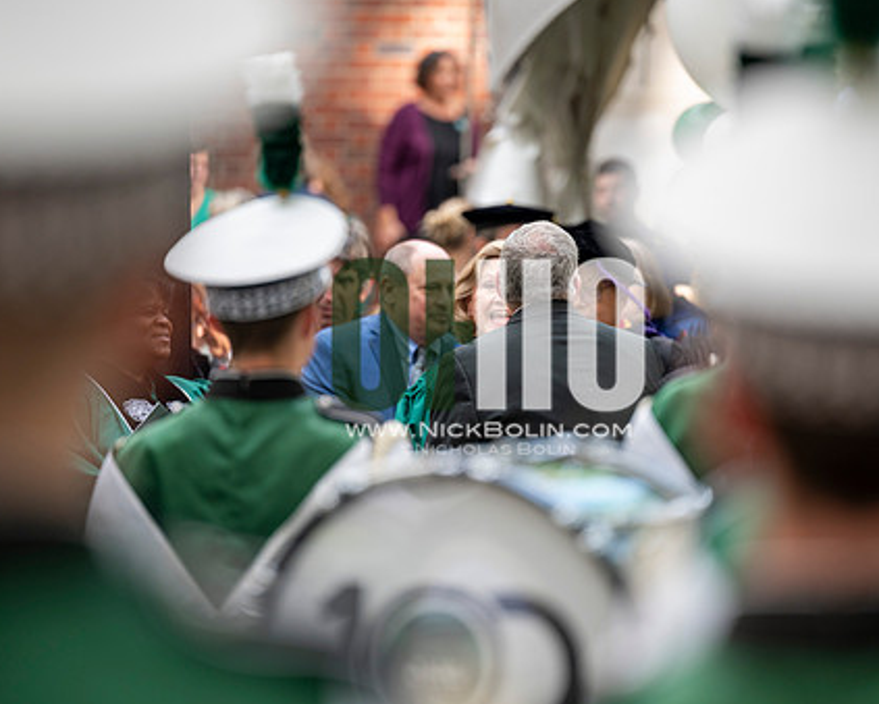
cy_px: 355
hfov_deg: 7.5
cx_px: 488
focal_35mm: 257
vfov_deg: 6.0
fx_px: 6690
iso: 800
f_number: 2.8
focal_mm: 200
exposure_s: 1/1000
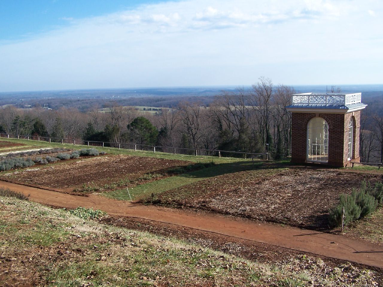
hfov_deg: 49.0
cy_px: 144
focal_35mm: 38
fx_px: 420
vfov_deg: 37.7
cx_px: 192
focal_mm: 6.3
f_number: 4
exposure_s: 1/500
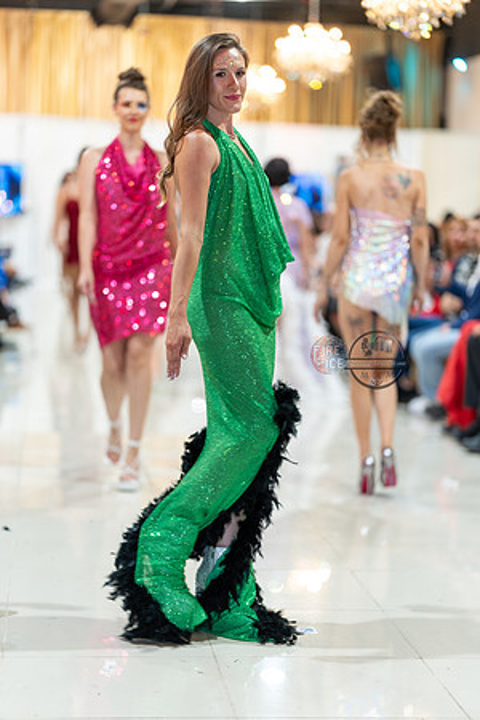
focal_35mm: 85
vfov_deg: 23.9
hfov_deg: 16.1
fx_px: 1700
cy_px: 360
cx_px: 240
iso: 320
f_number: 1.4
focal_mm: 85
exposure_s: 1/160
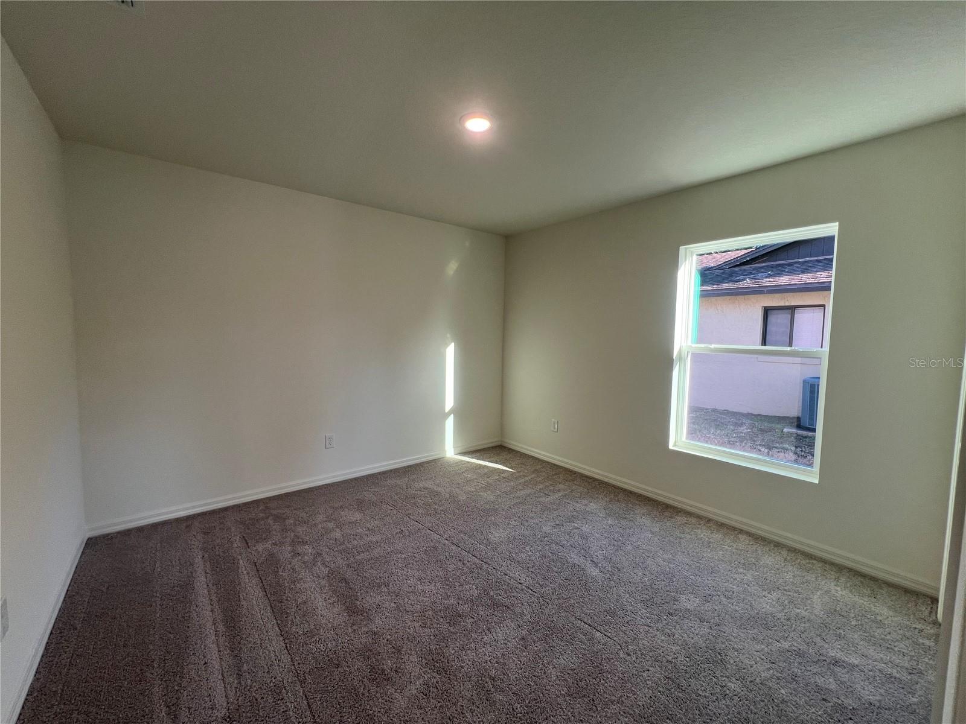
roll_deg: -0.7
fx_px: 363
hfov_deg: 106.2
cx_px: 483
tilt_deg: -5.0
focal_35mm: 13
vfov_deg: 89.9
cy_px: 362
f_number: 1.8
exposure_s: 1/120
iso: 64
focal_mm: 1.57
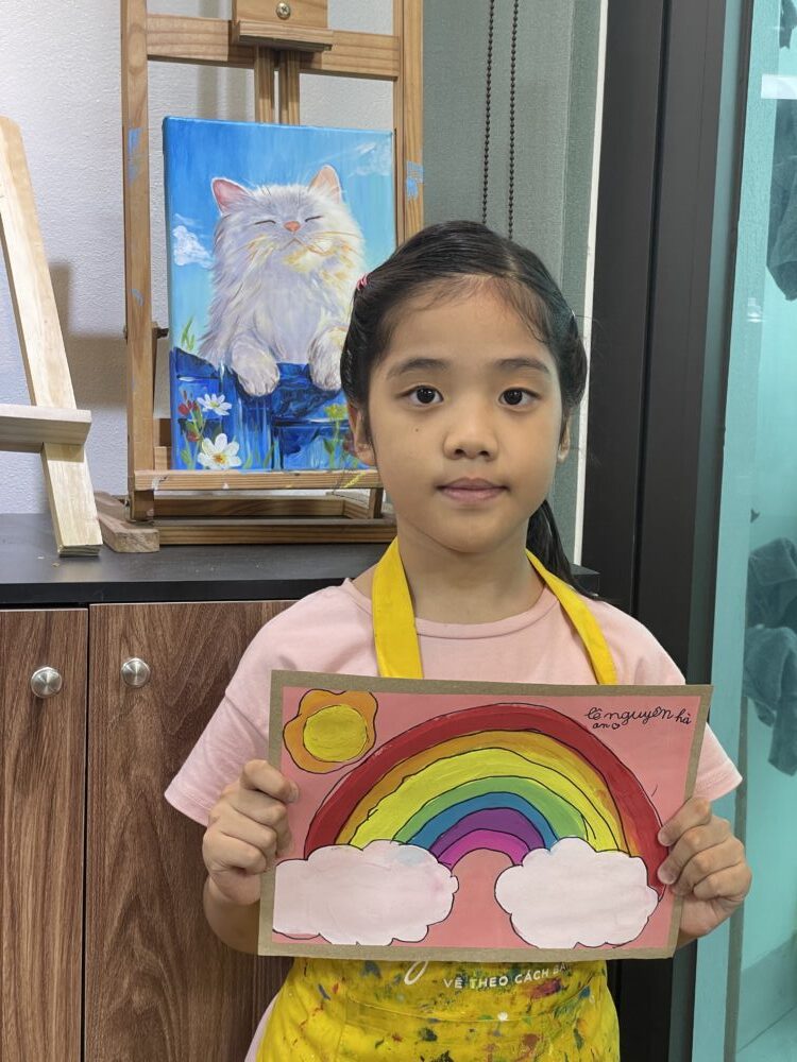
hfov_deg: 28.0
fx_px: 1596
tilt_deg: -6.8
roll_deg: -1.7
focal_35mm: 52
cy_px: 531
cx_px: 398
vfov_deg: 36.8
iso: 125
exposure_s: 1/50
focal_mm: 6
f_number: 2
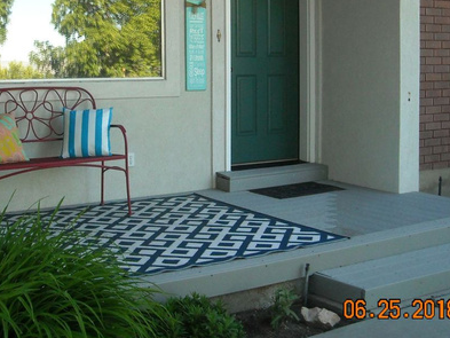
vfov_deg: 25.4
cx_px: 123
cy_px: 92
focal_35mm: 57
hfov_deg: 33.2
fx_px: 741
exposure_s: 1/250
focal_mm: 5.7
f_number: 2.8
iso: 227
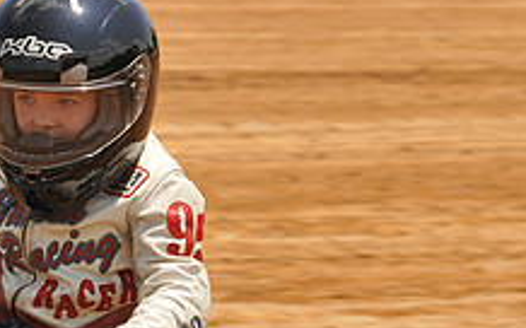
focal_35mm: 630
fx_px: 9032
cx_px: 0
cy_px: 356
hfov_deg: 3.3
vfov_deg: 2.1
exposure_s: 1/400
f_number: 9
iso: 200
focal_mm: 155
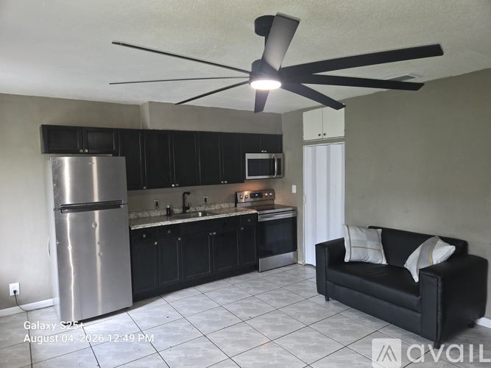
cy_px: 184
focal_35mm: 23
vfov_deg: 58.9
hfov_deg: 73.9
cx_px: 246
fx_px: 326
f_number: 1.8
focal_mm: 5.4
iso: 125
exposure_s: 1/13.4
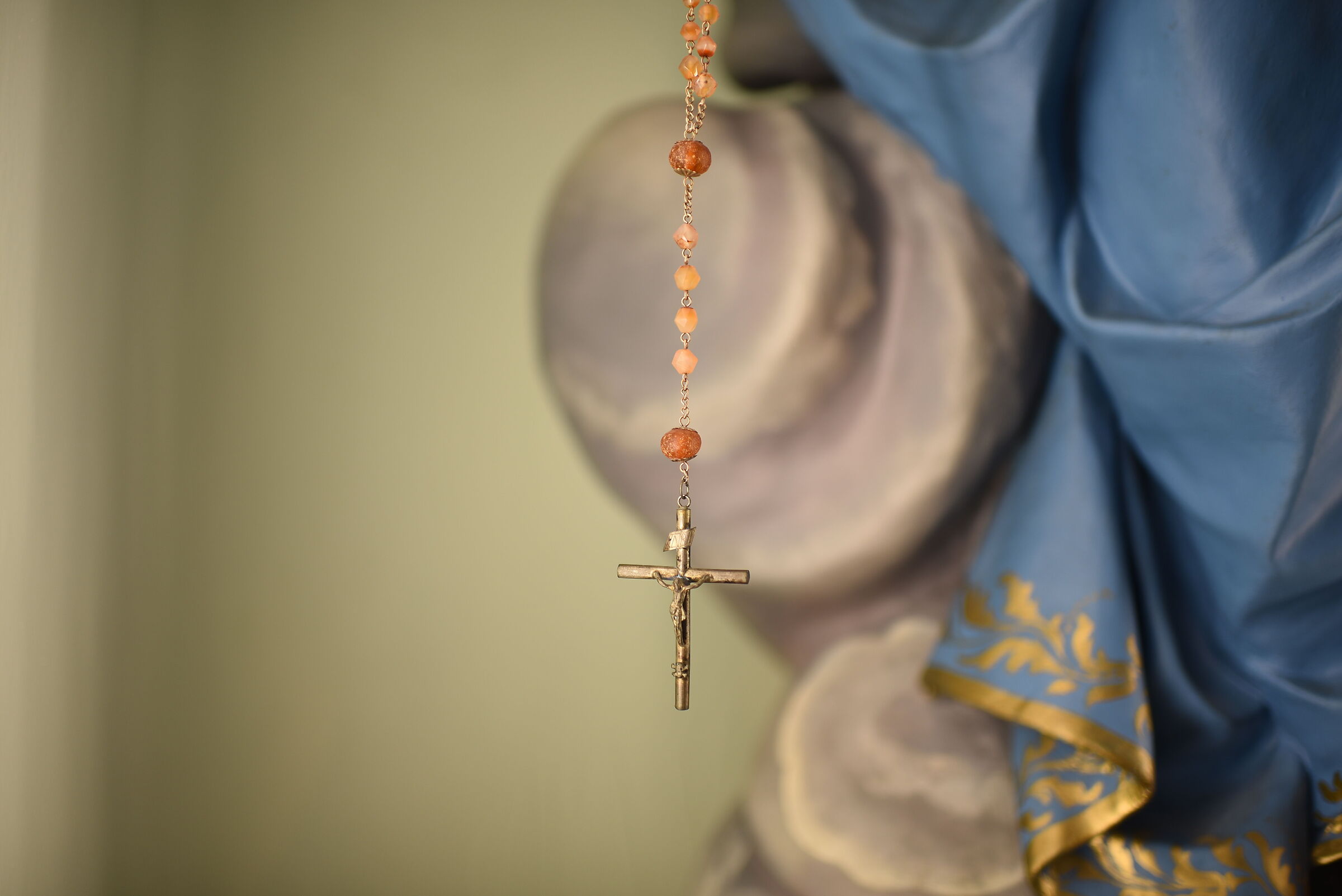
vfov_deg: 37.9
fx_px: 1305
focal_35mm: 35
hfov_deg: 54.4
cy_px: 448
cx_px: 671
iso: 100
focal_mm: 35
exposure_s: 1/125
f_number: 1.4
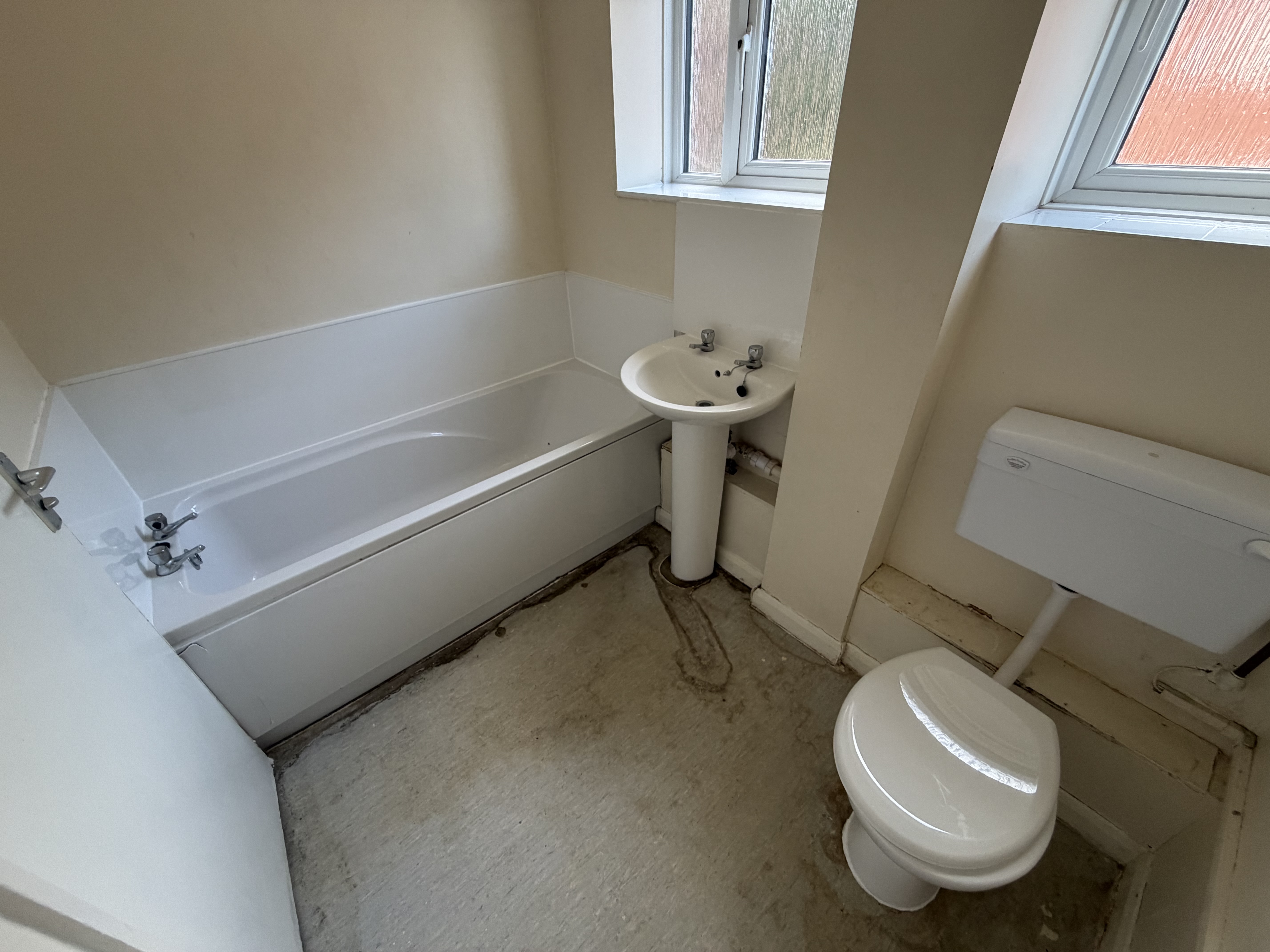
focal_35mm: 14
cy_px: 476
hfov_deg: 102.1
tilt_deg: -34.1
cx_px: 635
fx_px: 514
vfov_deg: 85.7
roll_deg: +2.8
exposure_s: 1/121
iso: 250
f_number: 2.2
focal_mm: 2.22
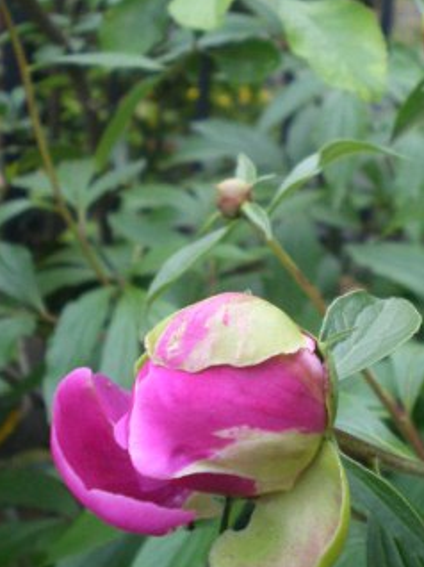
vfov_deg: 31.0
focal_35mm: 62
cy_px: 184
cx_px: 253
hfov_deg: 23.6
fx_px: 1014
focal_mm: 7.4
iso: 160
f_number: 3.5
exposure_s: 1/30
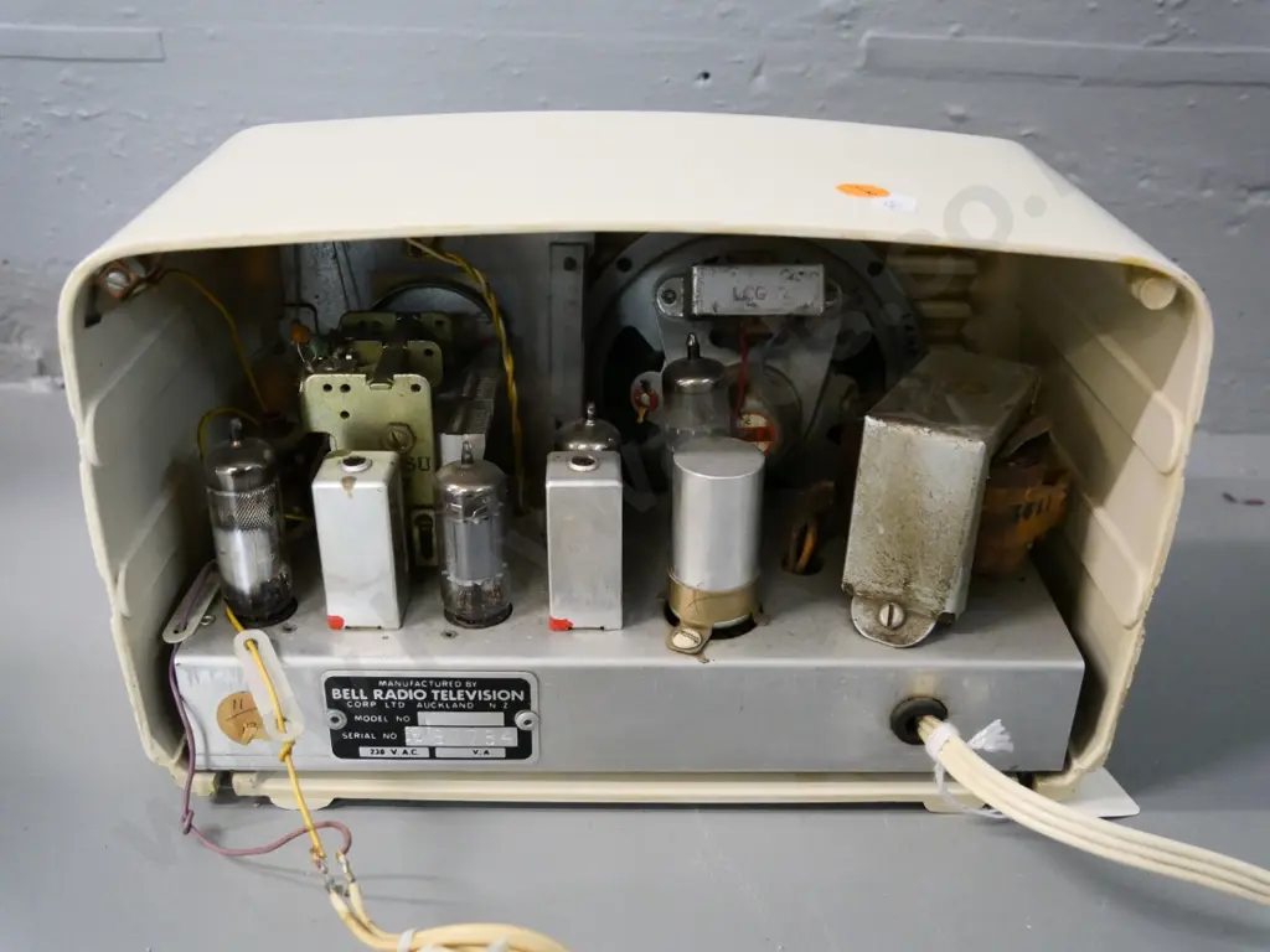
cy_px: 476
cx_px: 635
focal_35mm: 34
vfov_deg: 41.8
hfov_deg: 54.0
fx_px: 1247
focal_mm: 17
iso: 3200
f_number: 3.8
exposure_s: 1/125
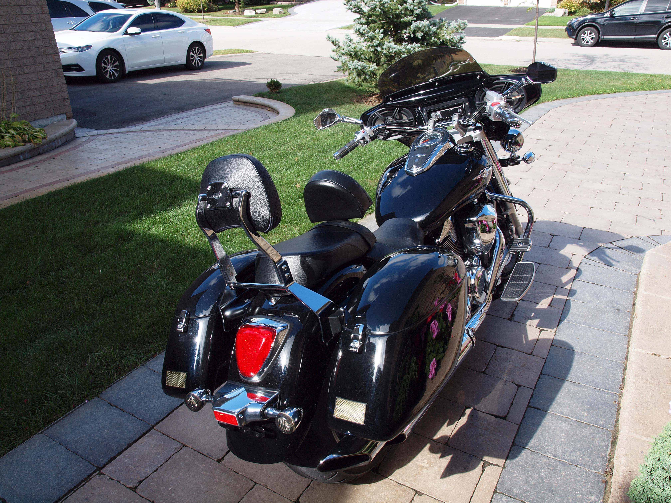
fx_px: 543
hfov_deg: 63.4
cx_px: 336
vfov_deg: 49.7
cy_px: 252
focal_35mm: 28
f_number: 6.3
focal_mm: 14
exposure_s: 1/320
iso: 200
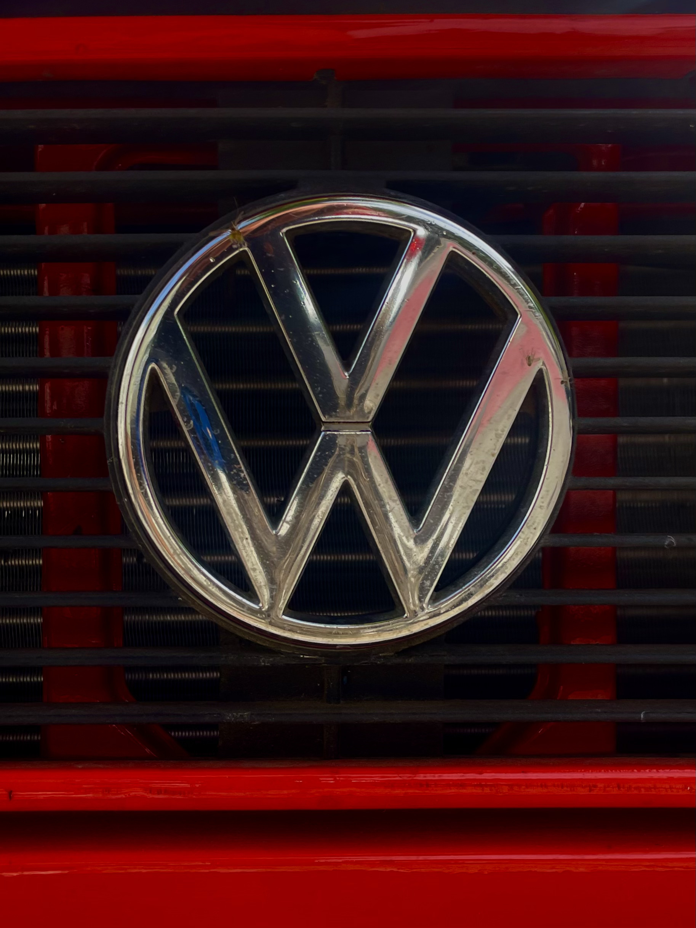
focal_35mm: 26
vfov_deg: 67.3
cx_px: 348
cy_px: 464
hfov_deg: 53.1
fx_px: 697
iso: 32
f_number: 1.6
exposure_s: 1/553
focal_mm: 4.2
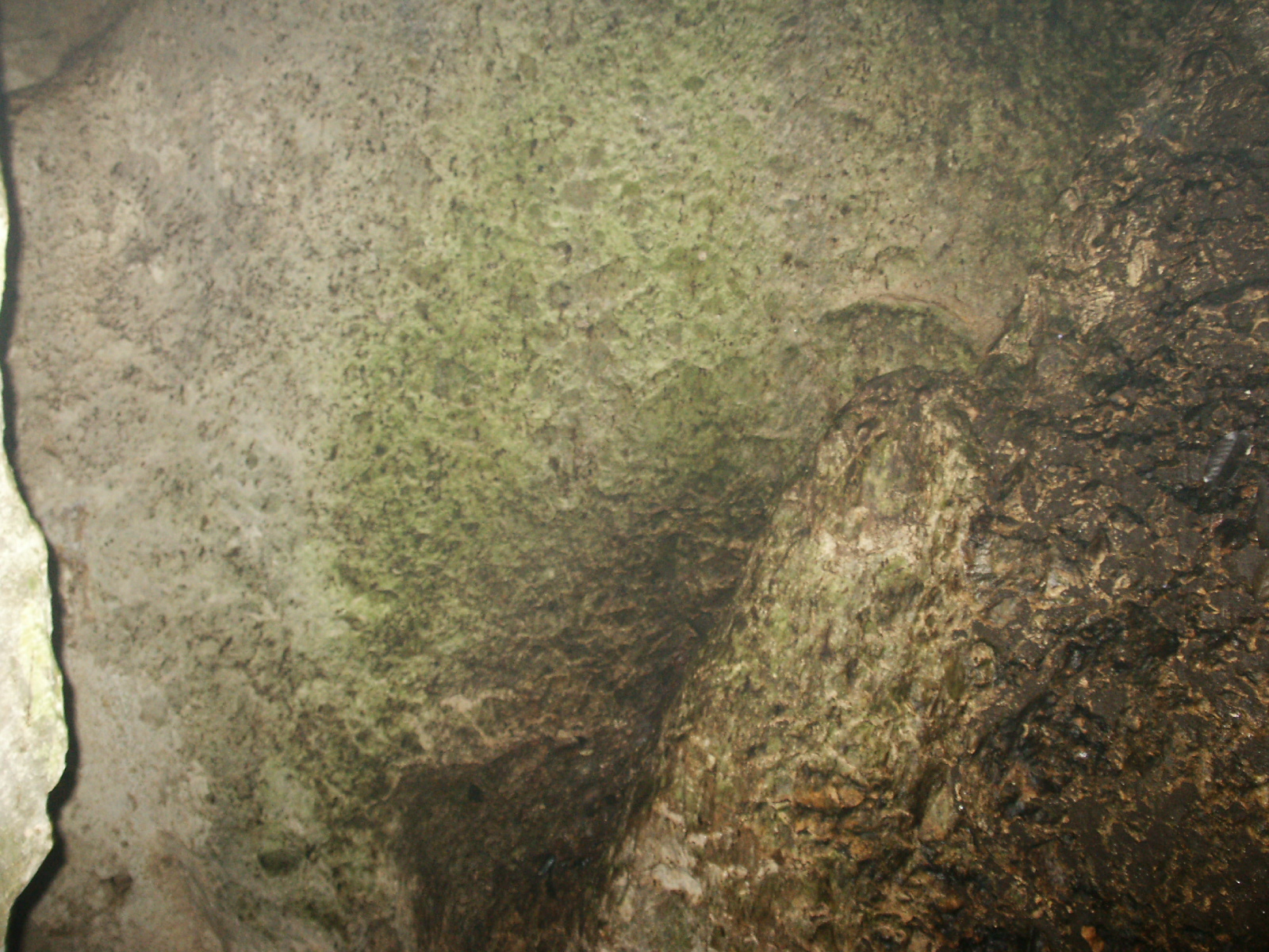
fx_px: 1283
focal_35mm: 35
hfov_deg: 52.6
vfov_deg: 40.7
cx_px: 634
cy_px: 476
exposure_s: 1/45
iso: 200
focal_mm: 7.18
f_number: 3
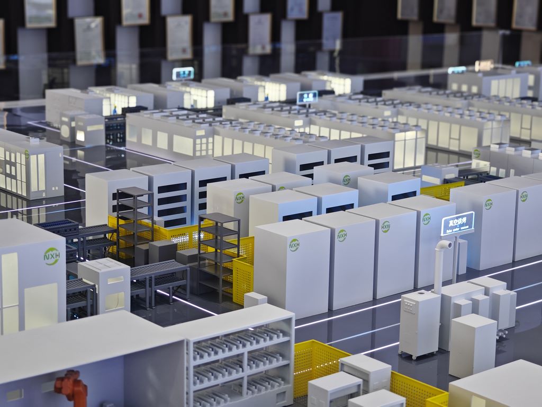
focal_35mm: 75
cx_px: 271
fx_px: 1174
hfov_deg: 26.0
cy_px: 204
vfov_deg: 19.6
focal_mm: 9.87
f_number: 1.8
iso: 80
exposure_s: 1/100
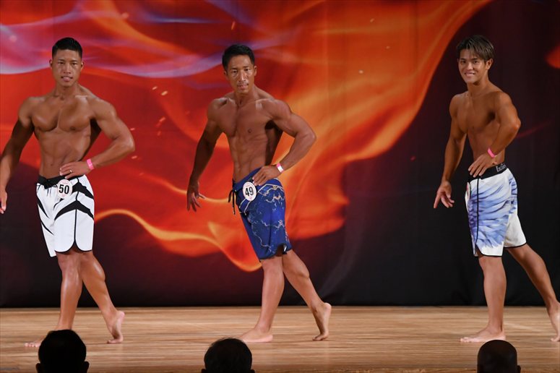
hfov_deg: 8.1
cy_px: 186
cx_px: 280
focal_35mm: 255
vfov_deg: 5.4
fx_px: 3965
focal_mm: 170
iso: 3200
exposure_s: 1/400
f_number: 5.6
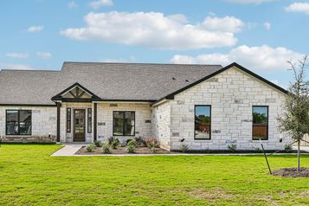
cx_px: 132
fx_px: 360
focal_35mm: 42
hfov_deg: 46.3
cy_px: 99
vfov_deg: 31.9
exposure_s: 1/400
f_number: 8
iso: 100
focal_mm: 30
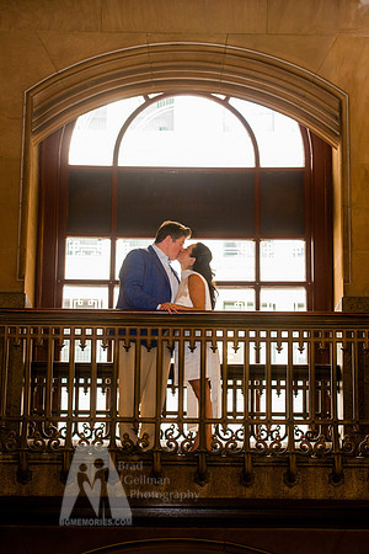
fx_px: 1261
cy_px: 277
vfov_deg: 24.8
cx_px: 184
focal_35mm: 82
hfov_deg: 16.7
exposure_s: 1/100
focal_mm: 82
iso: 1600
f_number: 4
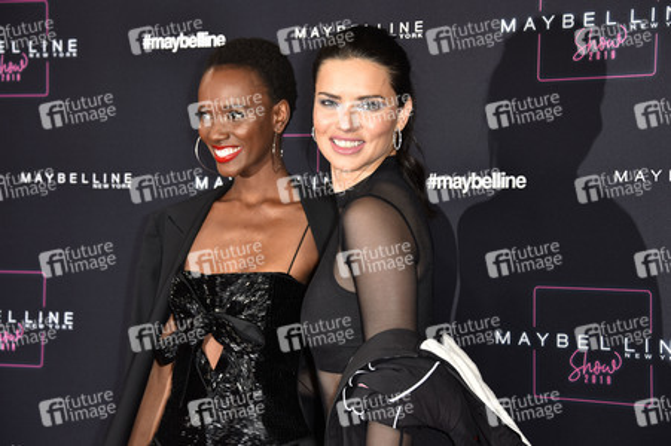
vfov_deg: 13.9
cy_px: 223
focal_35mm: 98
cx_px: 336
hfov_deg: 20.8
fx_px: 1825
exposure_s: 1/125
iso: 500
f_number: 5.6
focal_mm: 98
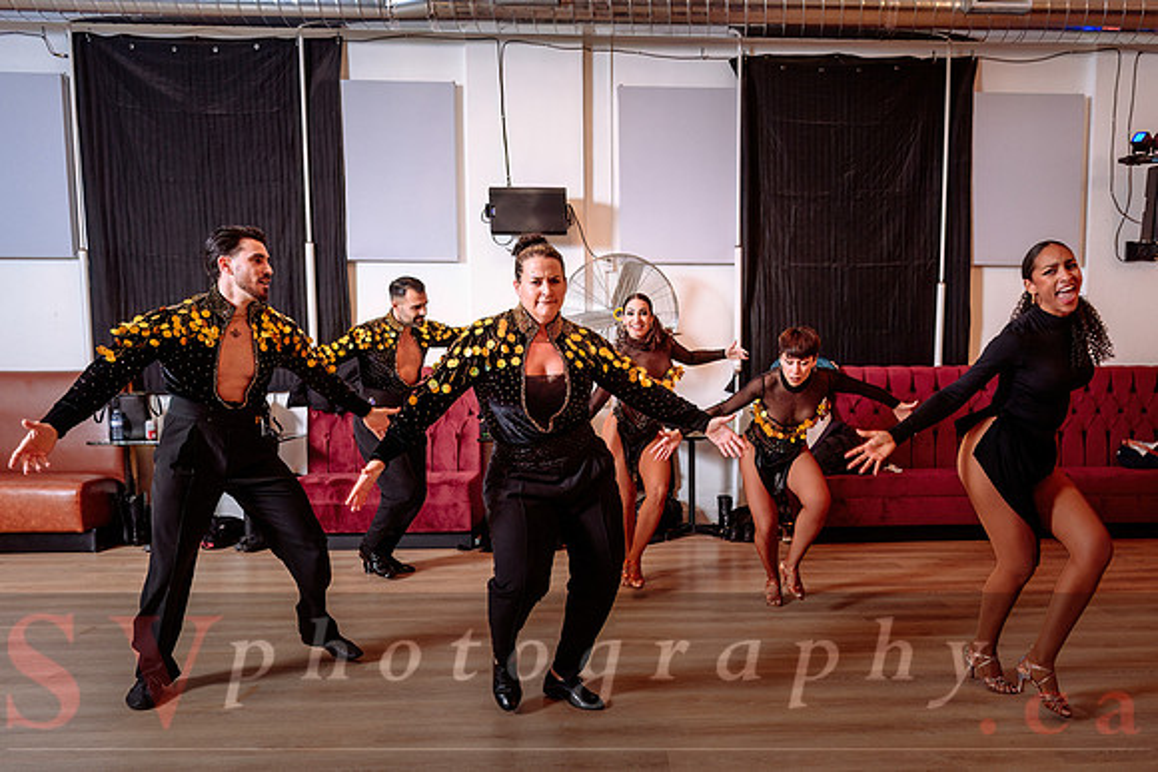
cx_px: 665
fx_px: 895
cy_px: 441
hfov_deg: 65.4
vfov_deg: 46.6
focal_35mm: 28
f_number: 3.2
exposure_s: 1/160
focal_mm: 24
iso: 800
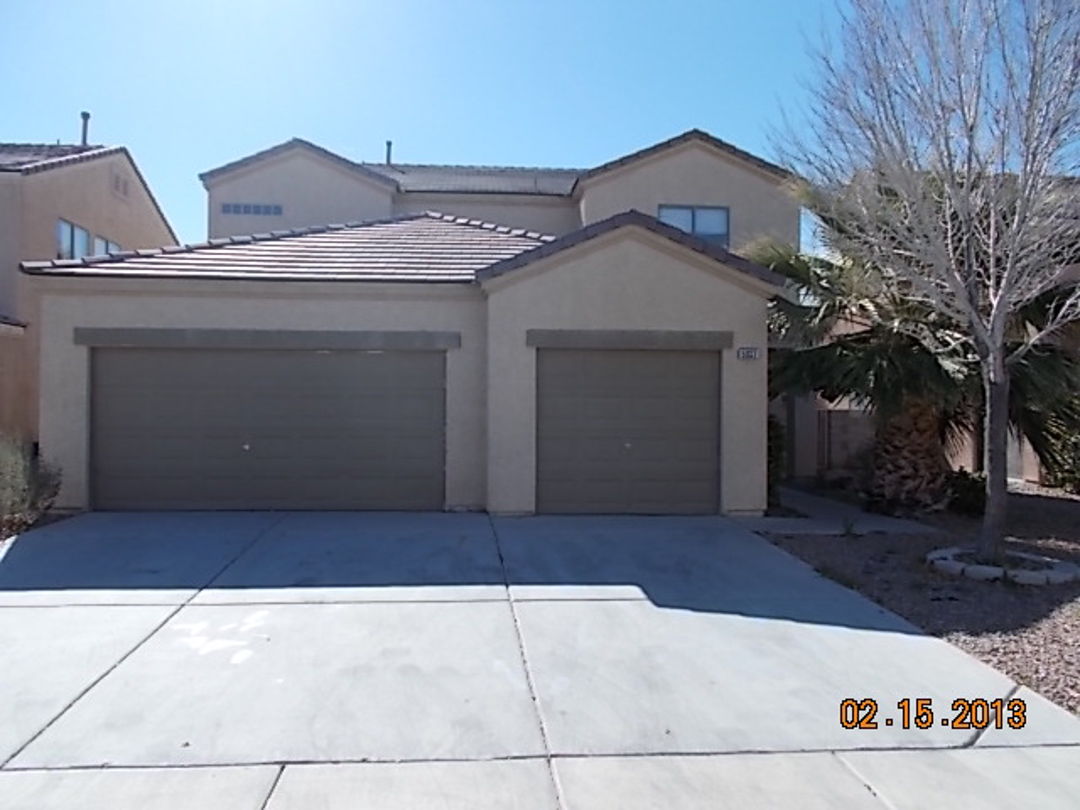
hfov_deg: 67.3
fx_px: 811
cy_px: 405
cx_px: 540
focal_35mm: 26
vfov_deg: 53.1
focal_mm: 4.6
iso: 80
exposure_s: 1/800
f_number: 3.2
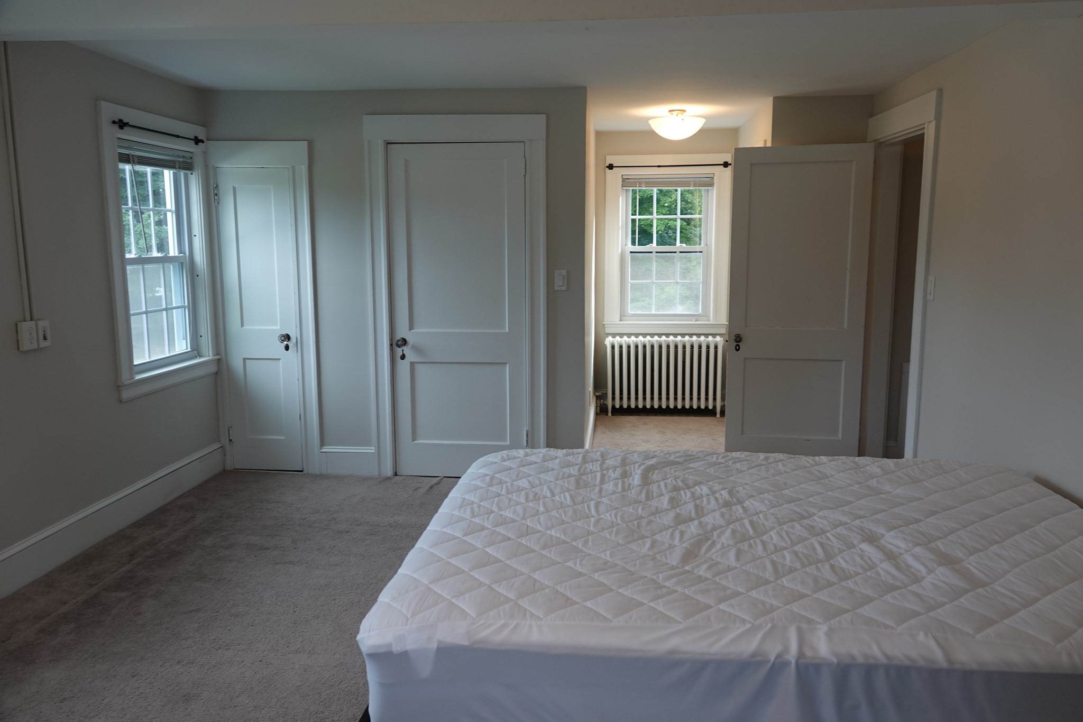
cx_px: 542
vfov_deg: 49.5
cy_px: 361
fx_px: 782
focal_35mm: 26
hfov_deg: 69.4
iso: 100
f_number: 2.5
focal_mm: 9.63
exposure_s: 1/50
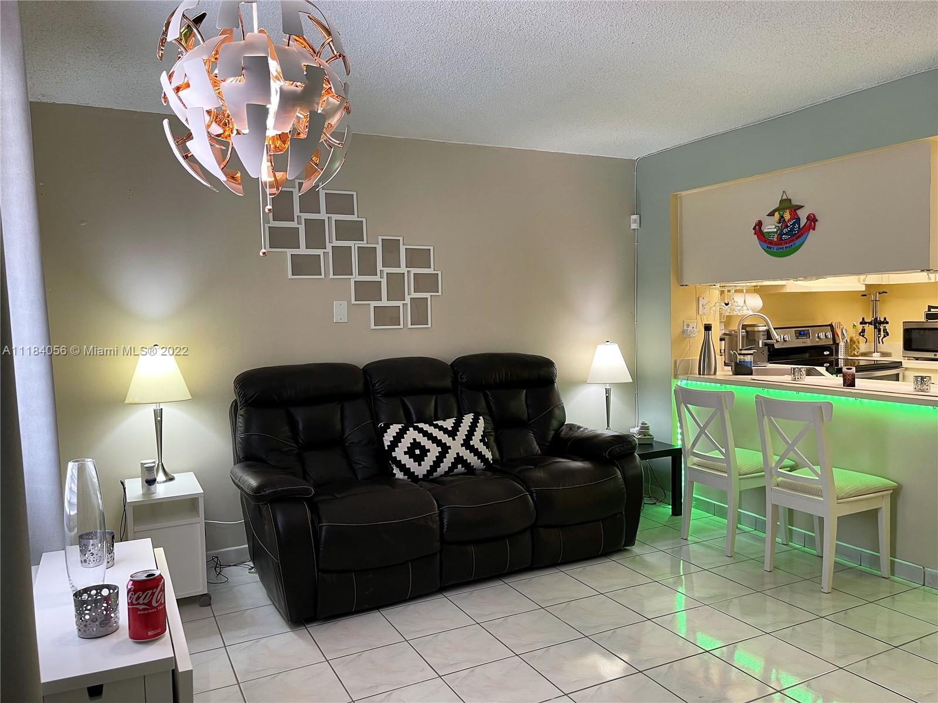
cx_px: 469
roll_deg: +1.3
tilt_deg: -3.7
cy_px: 352
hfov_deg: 67.3
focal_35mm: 26
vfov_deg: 53.1
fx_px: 705
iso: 100
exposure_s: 1/42
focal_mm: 5.1
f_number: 1.6
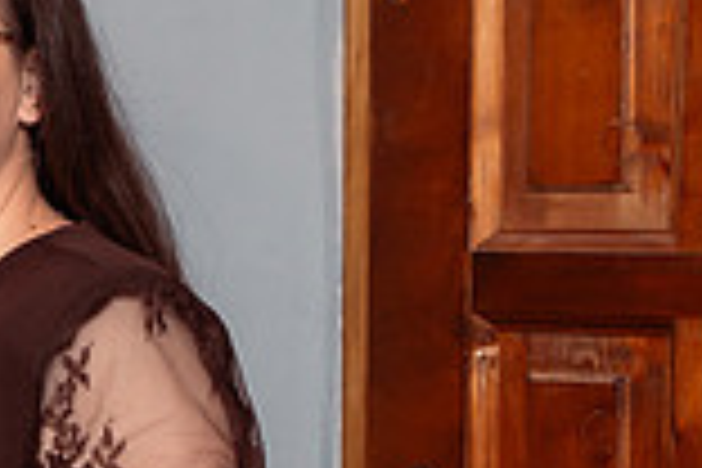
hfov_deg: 9.7
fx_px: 3841
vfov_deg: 6.9
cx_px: -686
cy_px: 598
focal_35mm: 197
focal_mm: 40
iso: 500
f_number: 3.5
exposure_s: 1/250
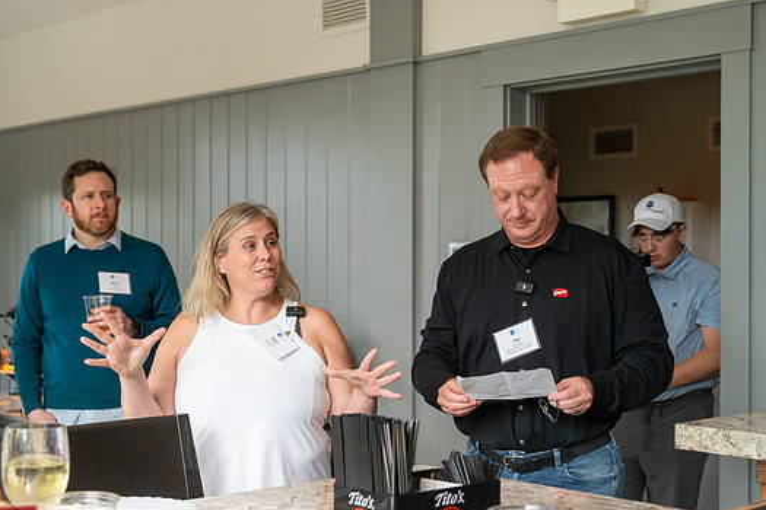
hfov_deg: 36.2
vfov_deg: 24.6
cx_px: 402
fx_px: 1170
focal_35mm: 55
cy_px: 279
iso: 1000
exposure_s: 1/500
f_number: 5
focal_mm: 48
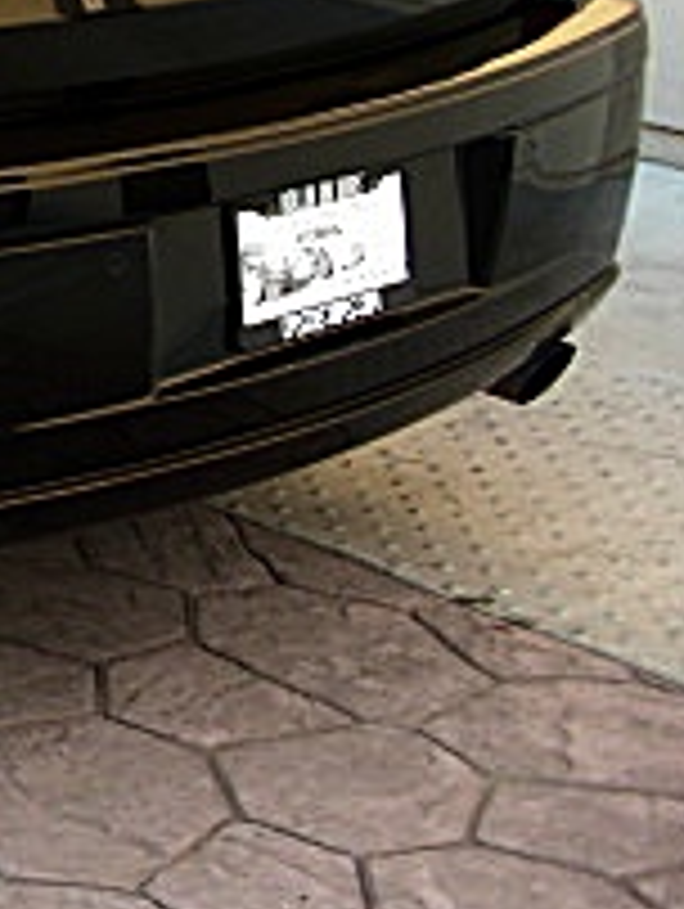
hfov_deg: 11.6
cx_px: -729
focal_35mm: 114
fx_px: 2997
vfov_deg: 17.0
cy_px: 81
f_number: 2.8
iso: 100
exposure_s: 1/60
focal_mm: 6.3
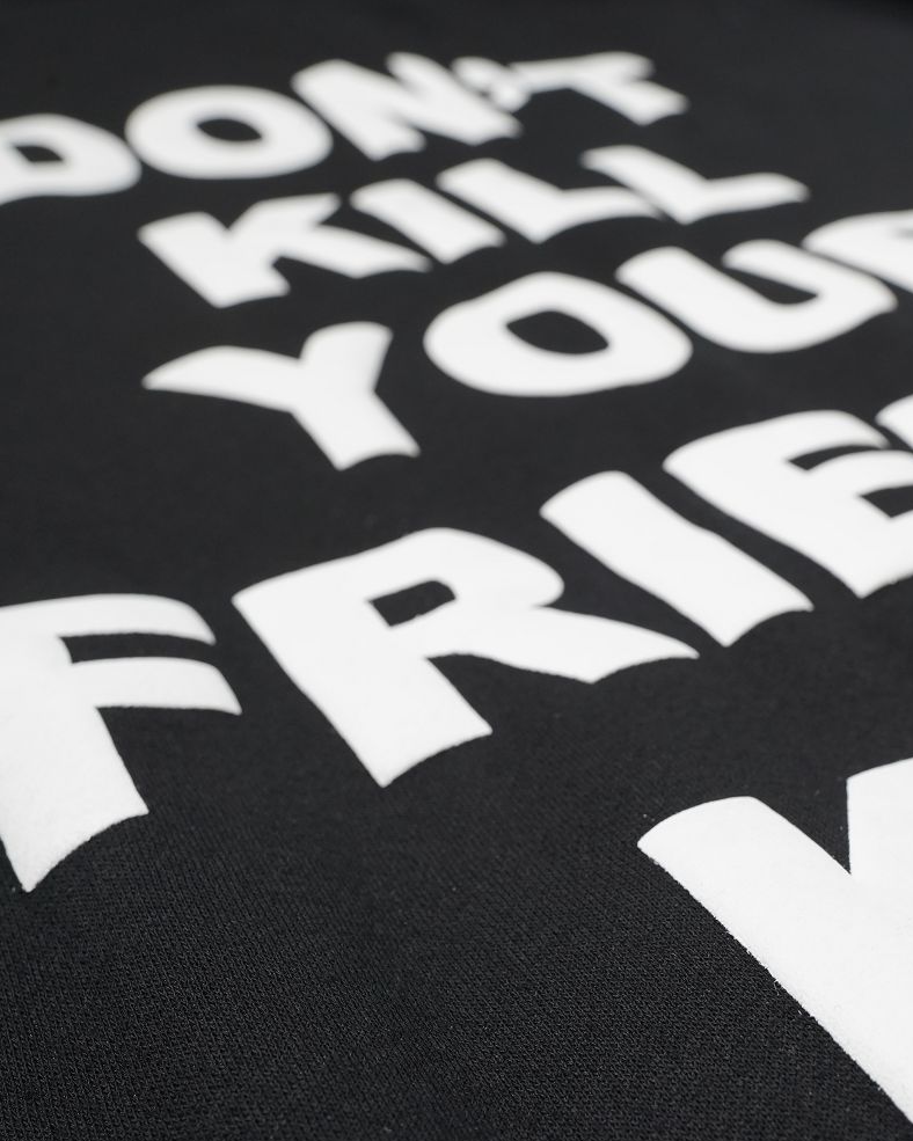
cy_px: 578
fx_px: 1689
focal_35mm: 50
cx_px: 665
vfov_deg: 37.3
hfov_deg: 29.8
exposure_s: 1/100
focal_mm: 35
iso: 1600
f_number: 10
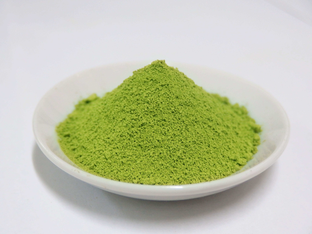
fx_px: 505
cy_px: 117
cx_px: 156
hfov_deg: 34.3
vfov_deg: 26.1
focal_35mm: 56
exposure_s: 1/60
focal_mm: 10
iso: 320
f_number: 2.2
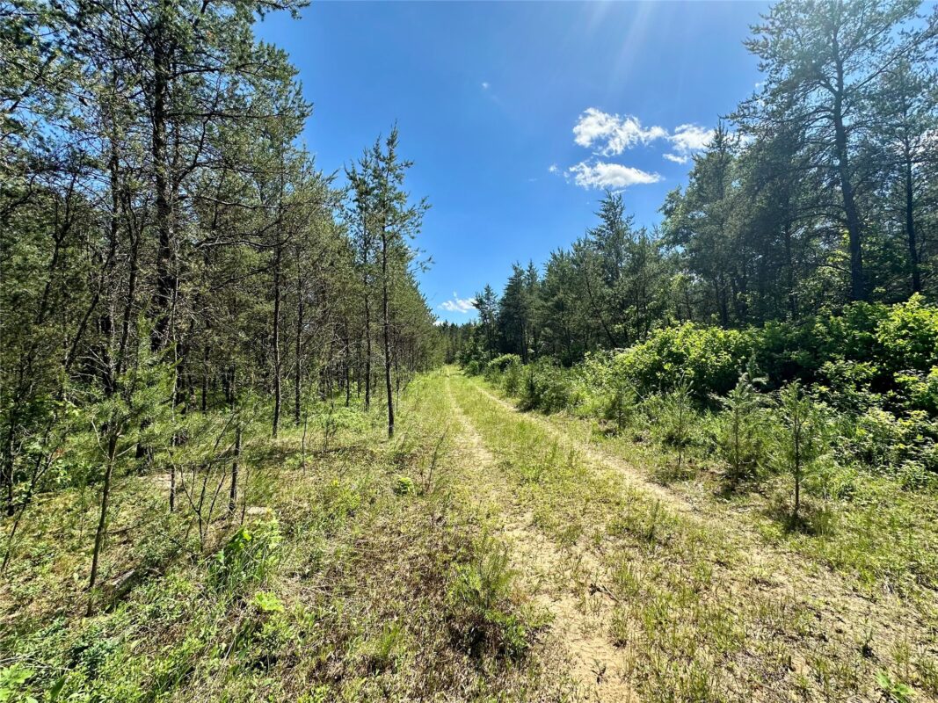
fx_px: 379
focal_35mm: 14
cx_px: 469
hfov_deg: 102.1
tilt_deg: +0.8
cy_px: 352
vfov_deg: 85.7
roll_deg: +1.7
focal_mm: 2.22
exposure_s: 1/1247
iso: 40
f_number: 2.2
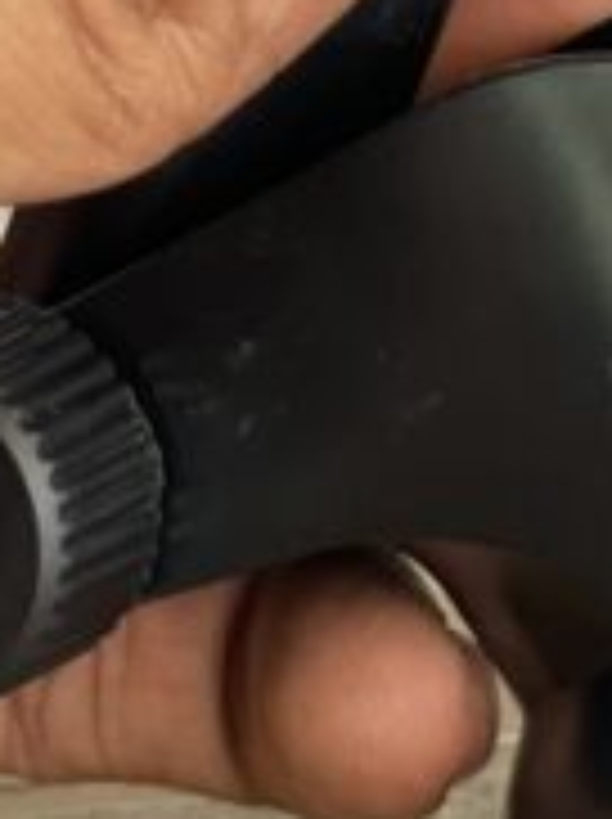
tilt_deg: -11.3
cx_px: 684
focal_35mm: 229
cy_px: -810
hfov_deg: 6.4
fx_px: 5411
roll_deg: +0.0
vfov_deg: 8.2
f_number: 2
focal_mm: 6
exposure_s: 1/33
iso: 200
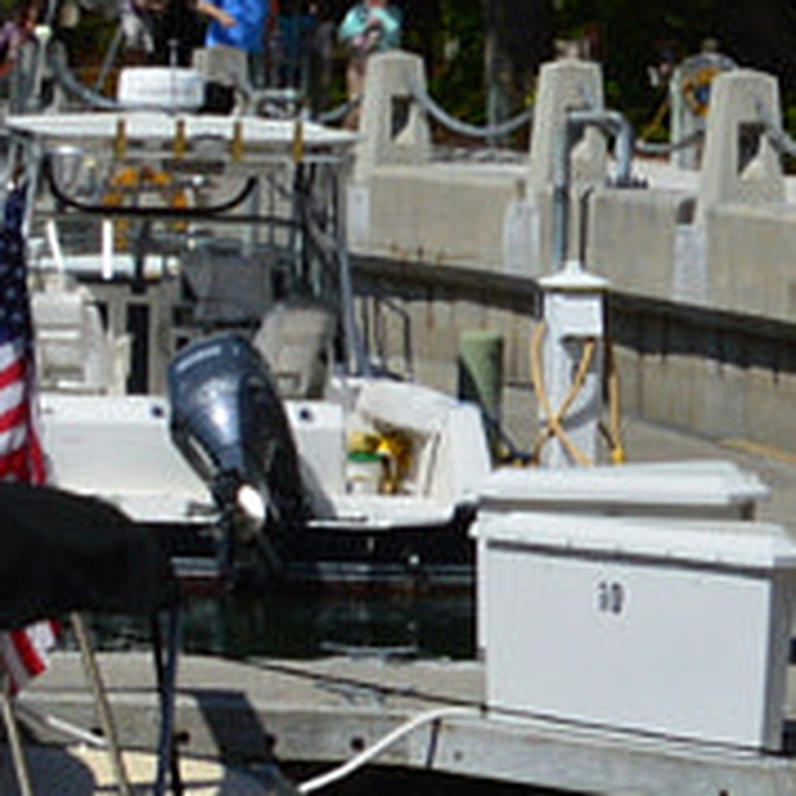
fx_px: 6608
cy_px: 508
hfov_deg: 6.3
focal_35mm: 254
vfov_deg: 6.9
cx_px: -1601
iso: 180
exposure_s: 1/500
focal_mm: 22
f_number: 11
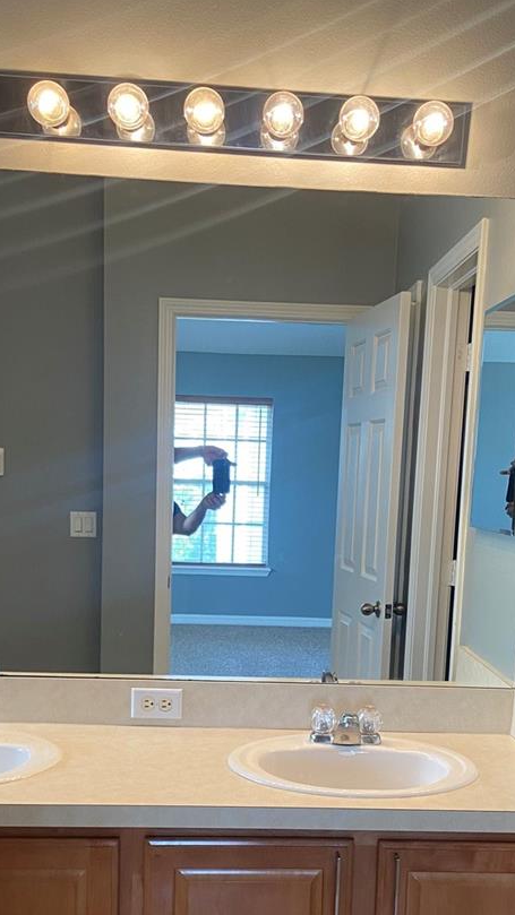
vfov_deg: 47.1
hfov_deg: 28.3
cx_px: 268
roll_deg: -1.8
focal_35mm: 42
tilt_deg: -7.9
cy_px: 654
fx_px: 1020
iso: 100
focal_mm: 4.25
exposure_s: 1/60
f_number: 1.8
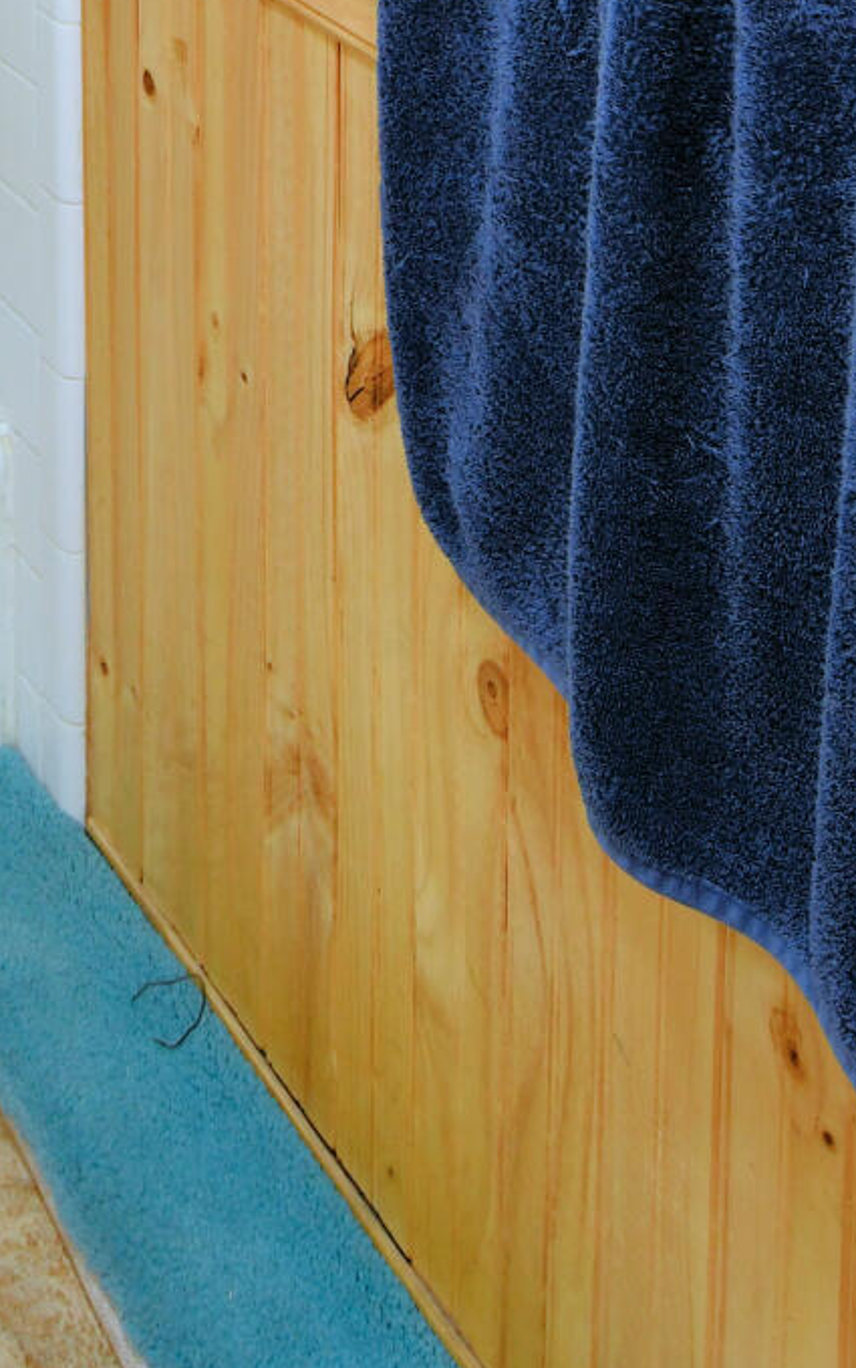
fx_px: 2125
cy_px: -401
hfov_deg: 22.1
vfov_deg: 29.1
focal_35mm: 57
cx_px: 51
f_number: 4
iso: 280
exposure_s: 1/60
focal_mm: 13
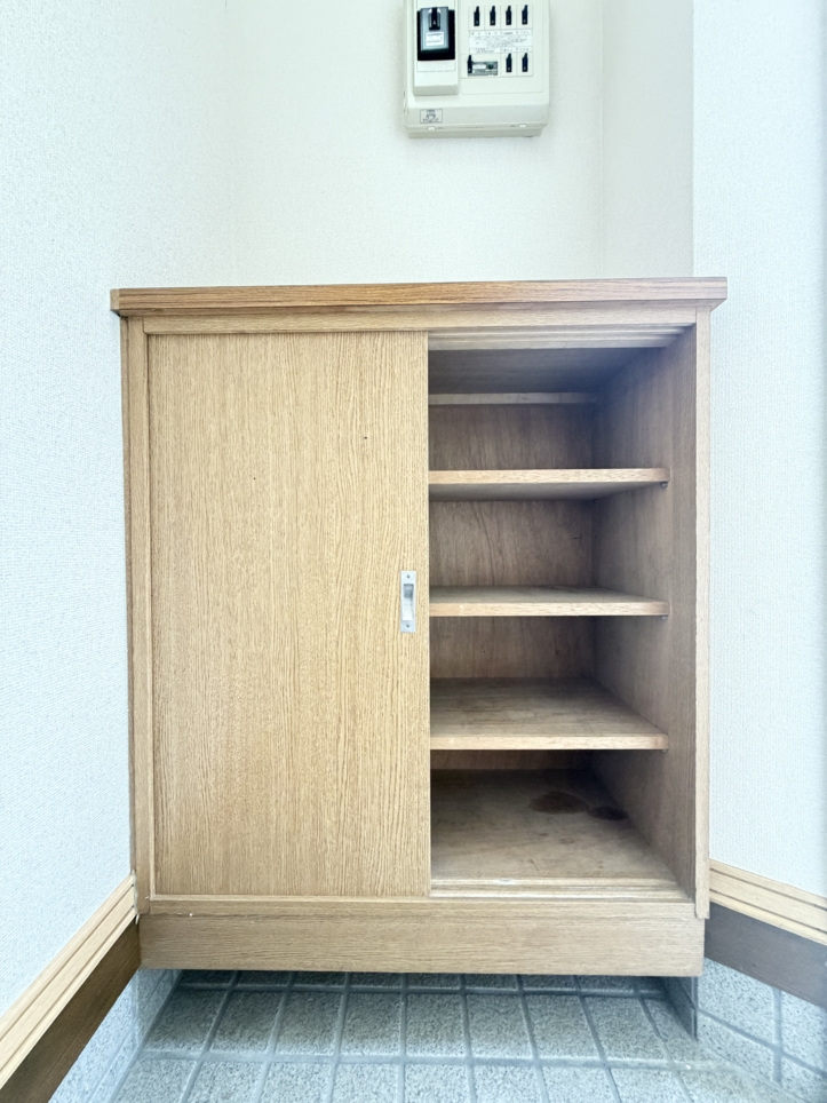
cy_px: 552
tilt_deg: -0.2
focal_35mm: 14
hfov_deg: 85.7
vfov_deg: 102.1
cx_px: 414
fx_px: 446
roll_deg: +1.1
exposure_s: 1/50
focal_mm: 2.22
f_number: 2.2
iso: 400
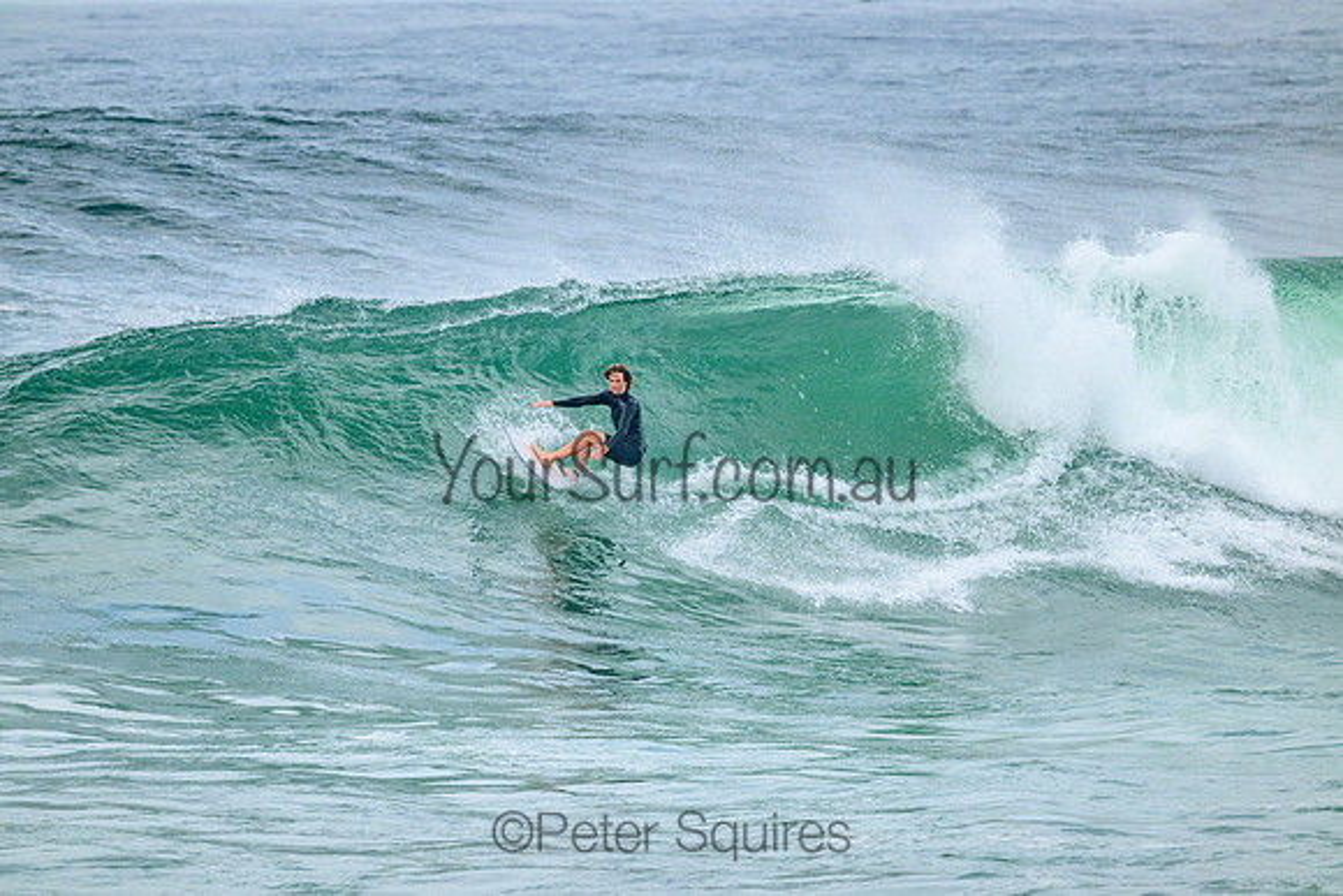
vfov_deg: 2.7
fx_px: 19029
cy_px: 448
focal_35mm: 510
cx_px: 672
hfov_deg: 4.0
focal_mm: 510
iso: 1800
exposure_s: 1/2500
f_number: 10
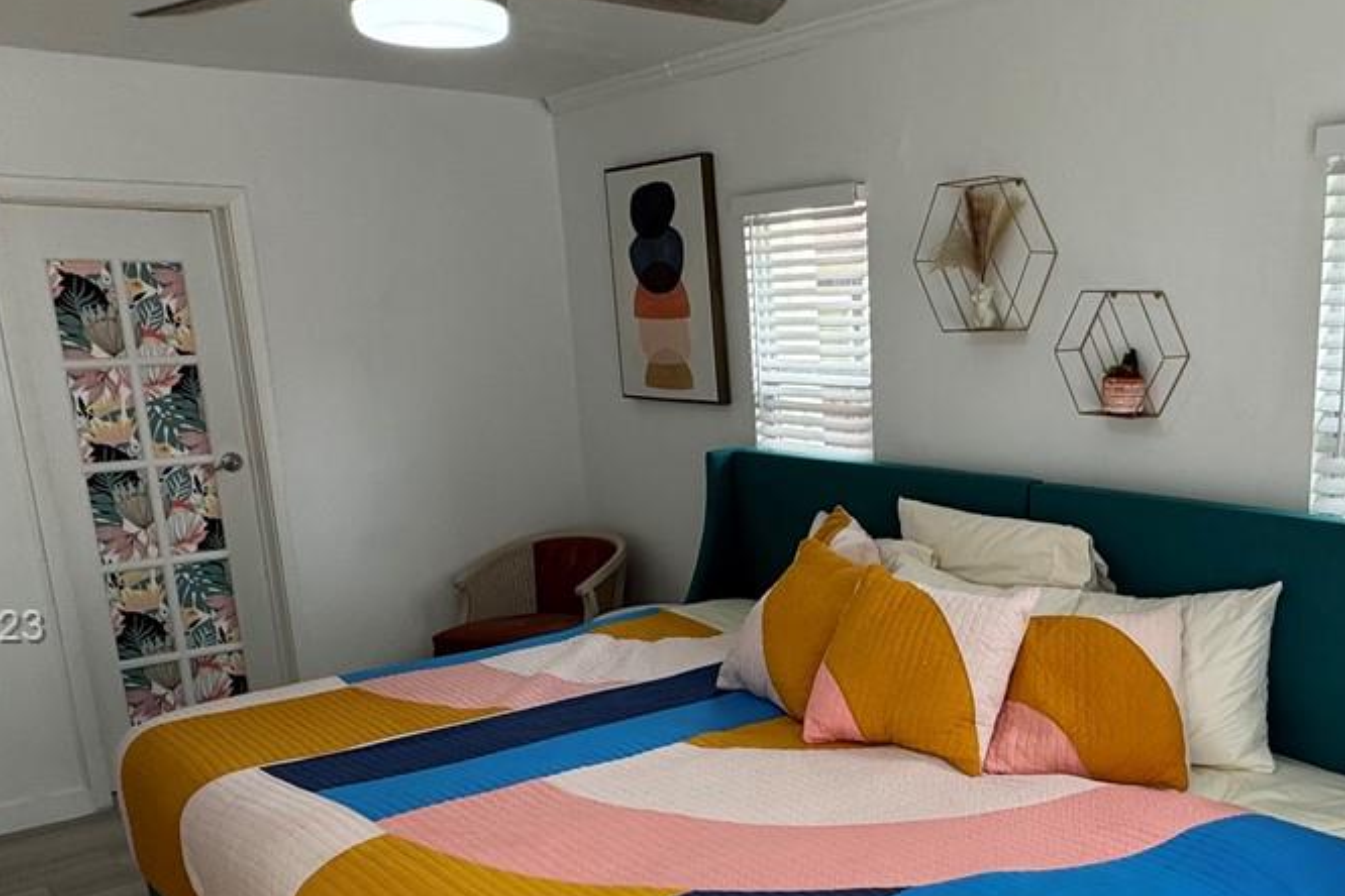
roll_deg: +0.3
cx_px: 1014
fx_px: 1308
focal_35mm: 35
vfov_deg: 37.3
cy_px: 630
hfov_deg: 52.0
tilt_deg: -13.6
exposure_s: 1/99
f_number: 2.2
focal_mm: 2.22
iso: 50
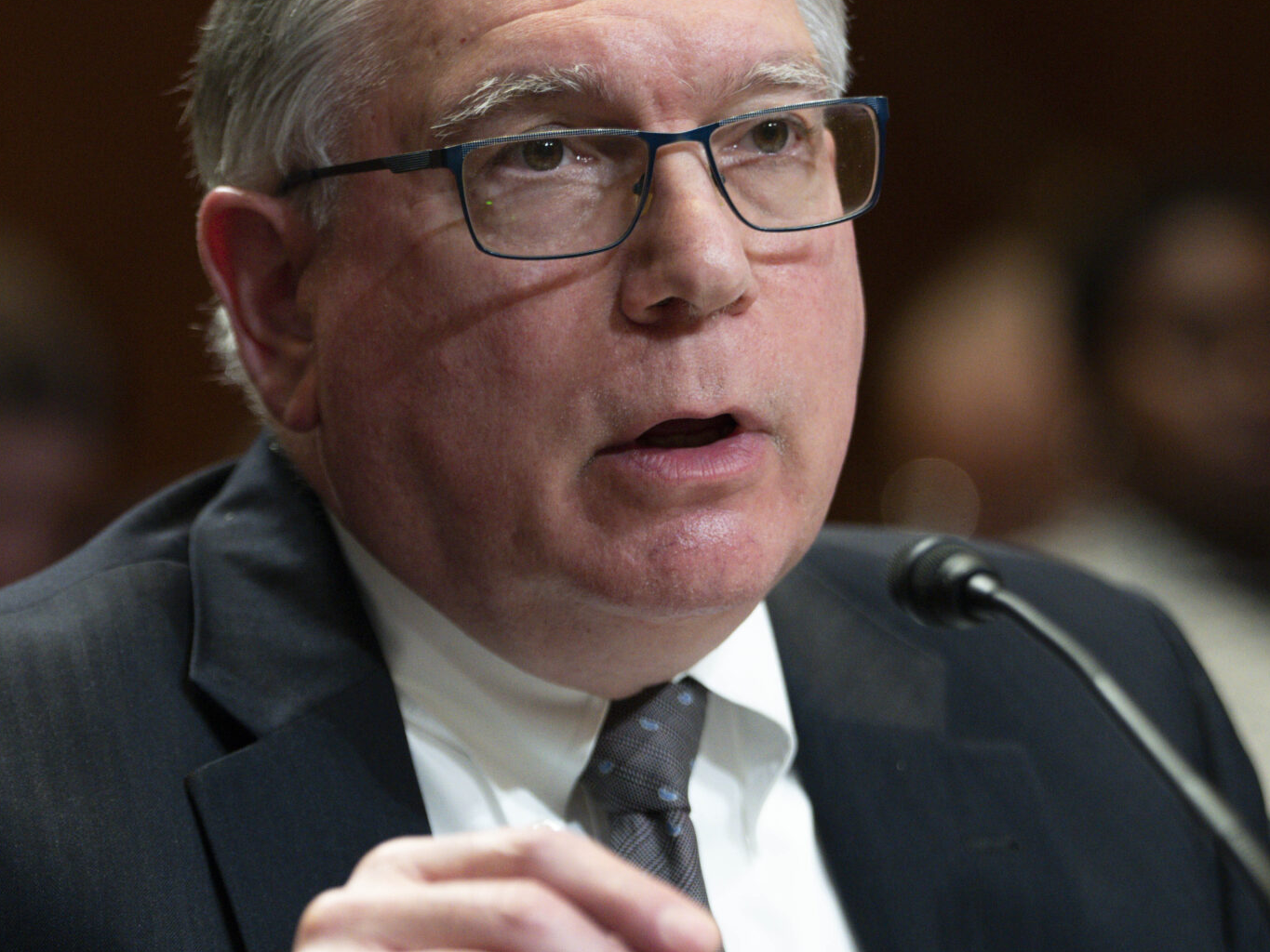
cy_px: 452
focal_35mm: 256
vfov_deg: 5.8
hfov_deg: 7.7
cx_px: 559
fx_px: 9393
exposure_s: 1/250
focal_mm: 142
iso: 2500
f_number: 3.2
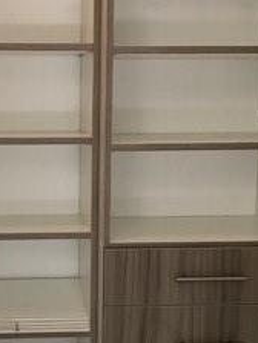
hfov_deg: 18.2
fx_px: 795
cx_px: 45
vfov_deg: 24.2
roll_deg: -0.6
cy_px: 245
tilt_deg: -8.9
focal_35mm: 80
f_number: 1.8
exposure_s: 1/40
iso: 25
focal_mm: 3.99
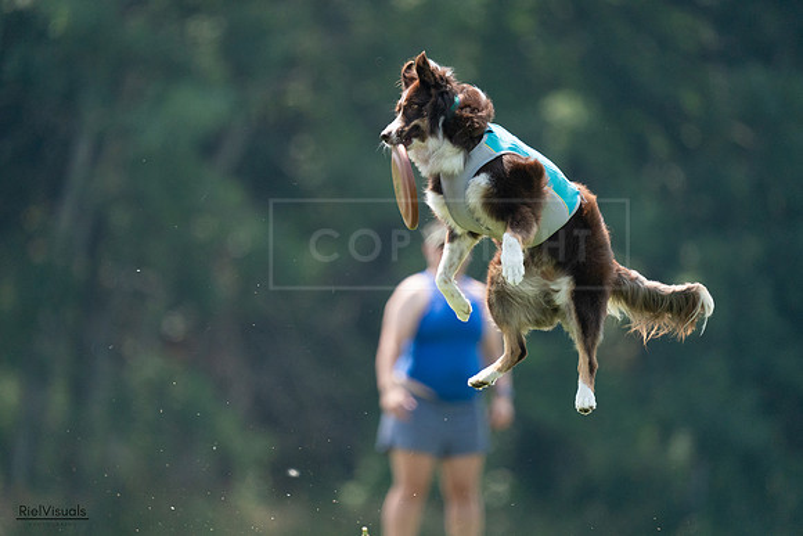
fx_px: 13386
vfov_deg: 2.3
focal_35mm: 600
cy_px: 268
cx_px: 402
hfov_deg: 3.4
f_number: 6.3
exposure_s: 1/4000
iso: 3200
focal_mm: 600
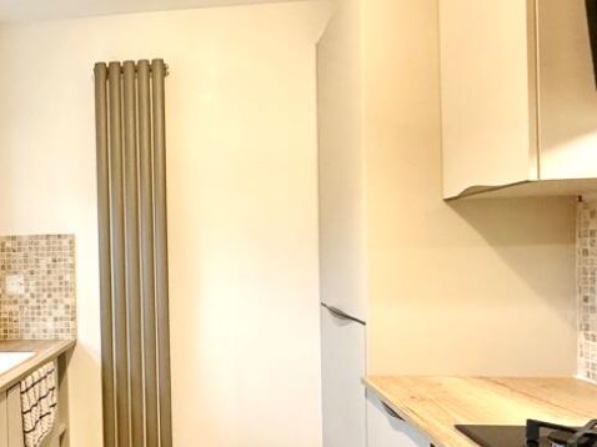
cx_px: 167
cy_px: 258
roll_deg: +1.4
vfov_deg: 46.6
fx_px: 517
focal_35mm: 30
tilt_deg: +0.2
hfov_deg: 57.7
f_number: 2.2
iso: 640
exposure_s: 1/60
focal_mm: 2.22
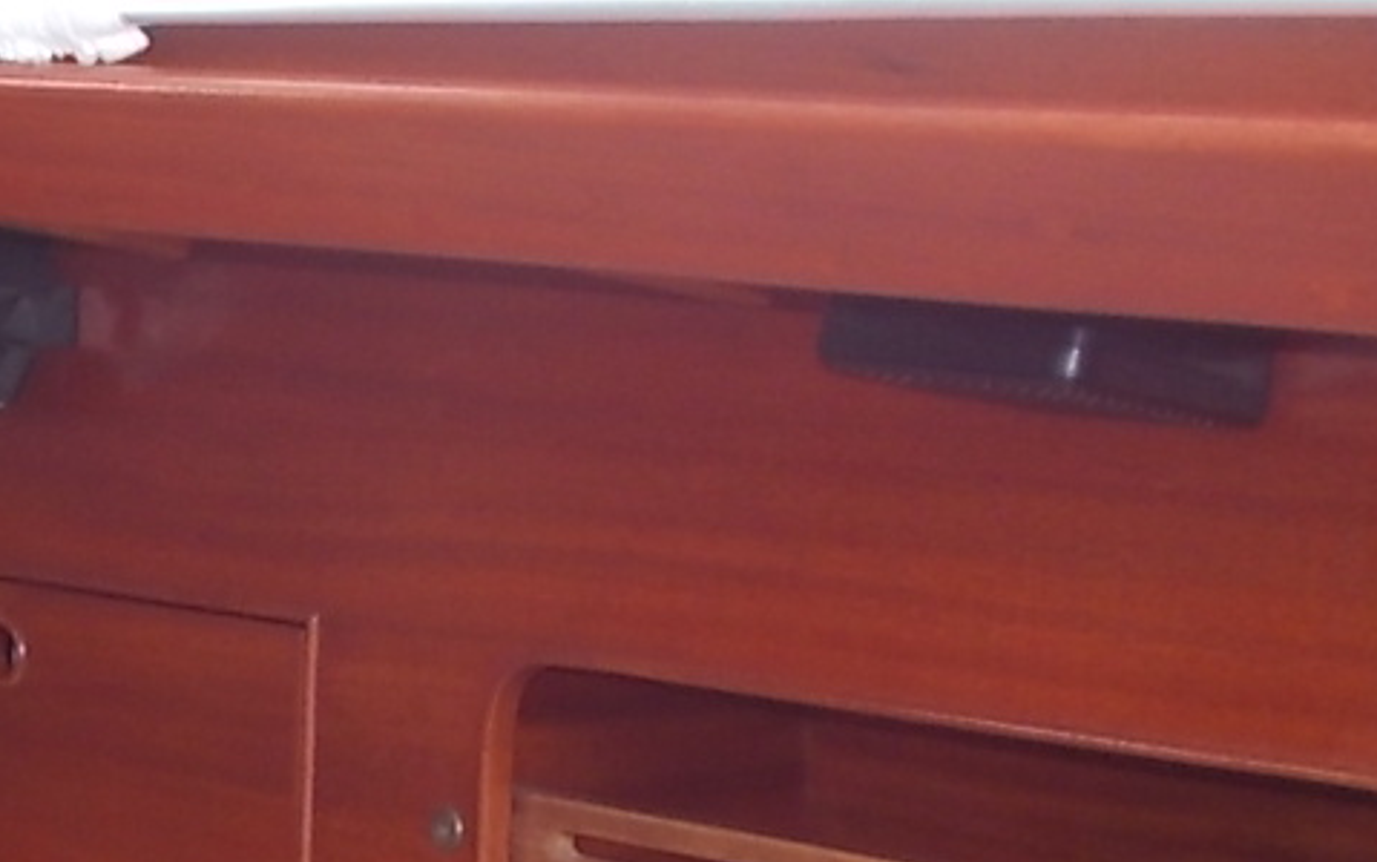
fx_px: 3455
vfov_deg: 13.9
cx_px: -75
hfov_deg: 21.6
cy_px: 986
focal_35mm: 92
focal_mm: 4.6
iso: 100
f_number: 3.2
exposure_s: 1/25
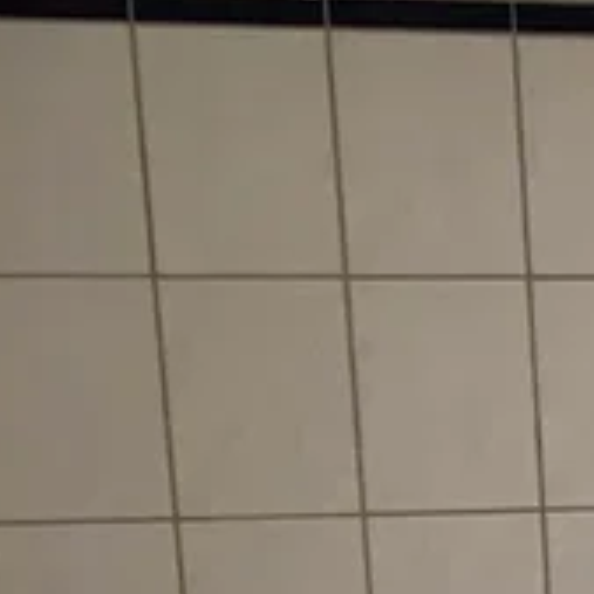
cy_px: 917
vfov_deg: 11.4
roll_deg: -0.8
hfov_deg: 10.8
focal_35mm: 146
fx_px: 2834
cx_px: 1237
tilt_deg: -11.7
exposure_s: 1/33
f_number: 2.2
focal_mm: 4.15
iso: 40
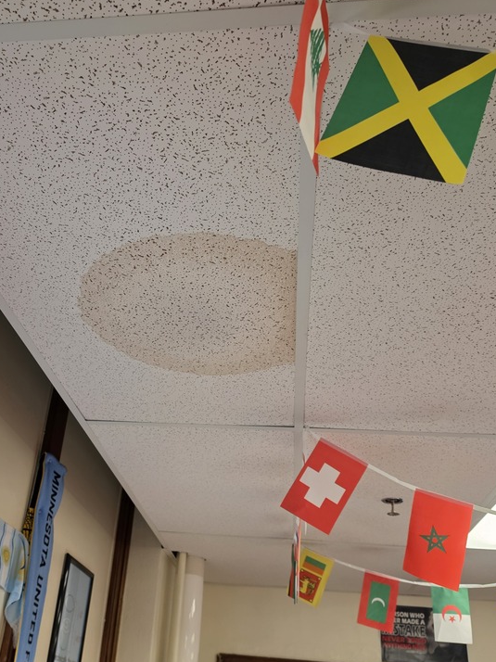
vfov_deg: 55.4
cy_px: 331
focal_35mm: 33
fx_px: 631
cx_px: 196
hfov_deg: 42.7
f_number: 1.4
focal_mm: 6.5
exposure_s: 1/120
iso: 250
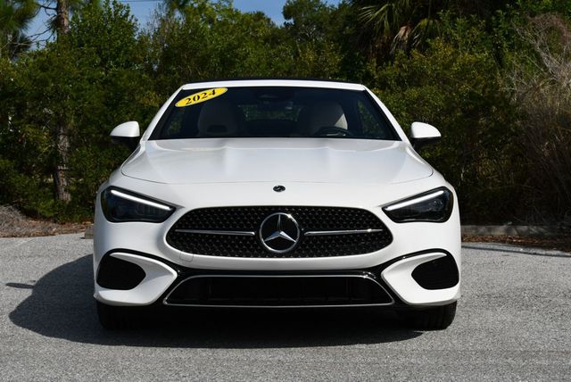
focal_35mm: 76
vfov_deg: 18.0
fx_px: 1207
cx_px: 286
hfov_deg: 26.6
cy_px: 191
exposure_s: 1/400
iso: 100
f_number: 10
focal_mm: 38
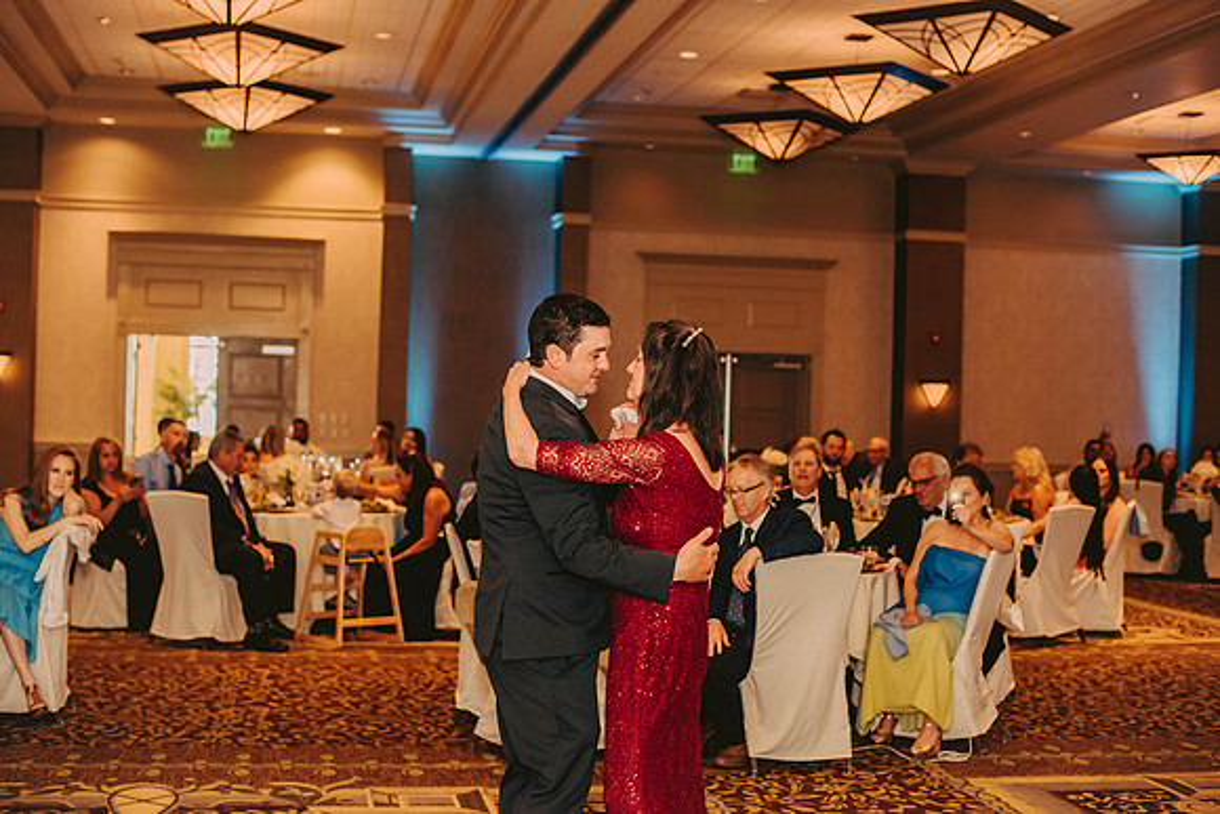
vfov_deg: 27.0
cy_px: 407
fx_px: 1695
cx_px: 610
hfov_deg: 39.6
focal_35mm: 50
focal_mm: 50
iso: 800
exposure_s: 1/125
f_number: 2.5
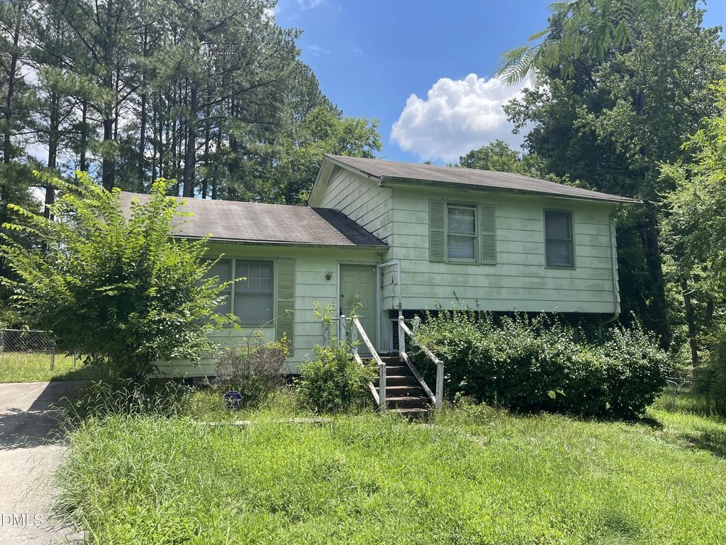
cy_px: 272
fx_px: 524
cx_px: 363
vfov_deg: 54.9
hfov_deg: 69.4
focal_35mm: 25
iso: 32
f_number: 1.6
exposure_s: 1/1767
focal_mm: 5.1
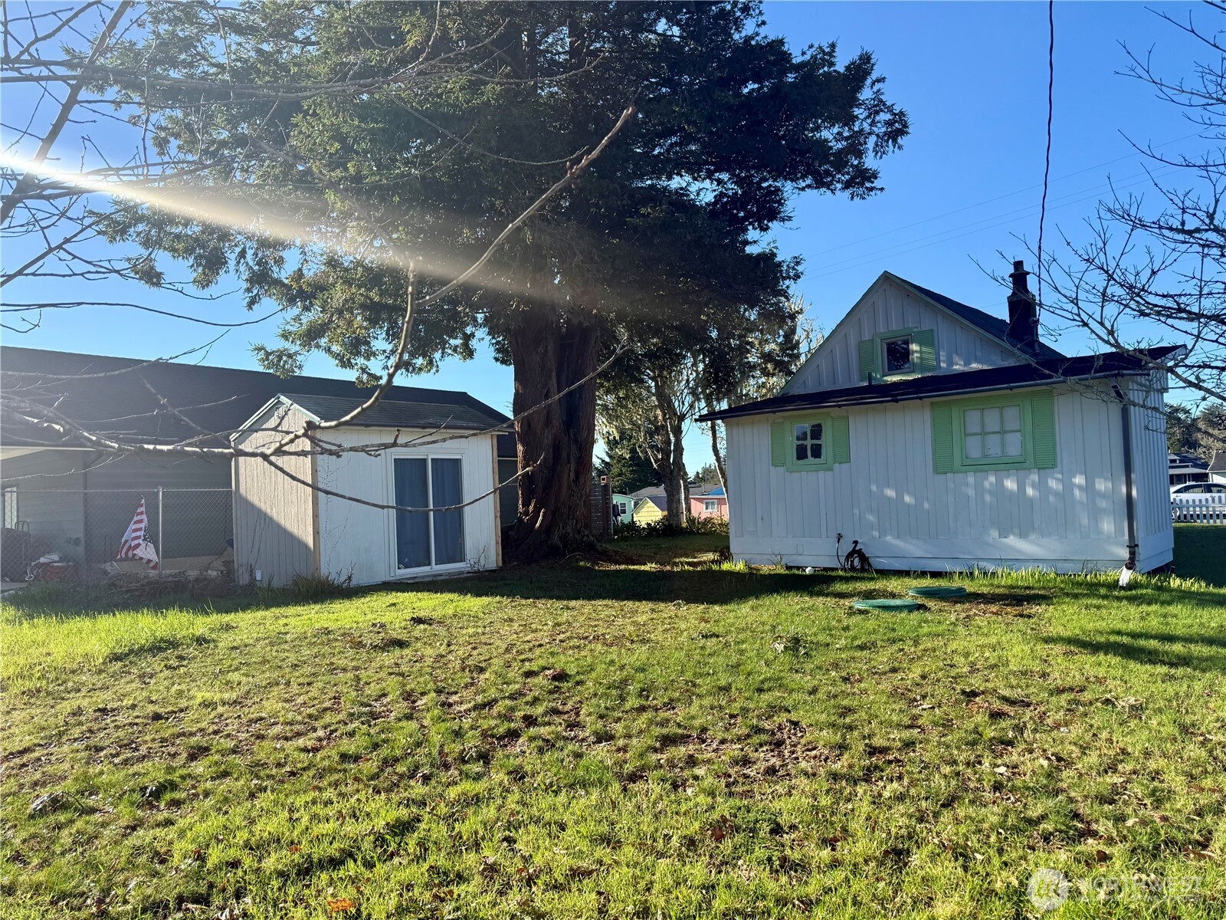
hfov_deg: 71.6
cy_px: 460
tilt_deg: +3.5
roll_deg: +2.1
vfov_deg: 56.8
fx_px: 850
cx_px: 613
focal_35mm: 24
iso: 100
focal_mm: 6.76
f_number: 1.78
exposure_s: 1/2801
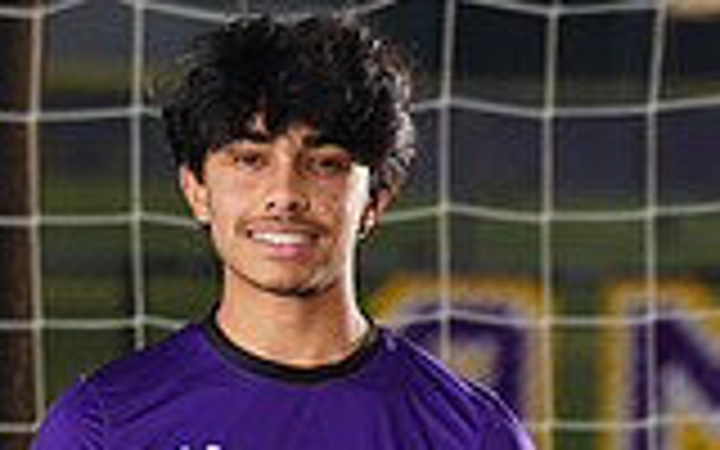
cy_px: 1089
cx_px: 47
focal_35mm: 816
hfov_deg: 2.6
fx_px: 16012
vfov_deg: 1.6
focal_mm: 221
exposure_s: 1/200
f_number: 7.1
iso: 200
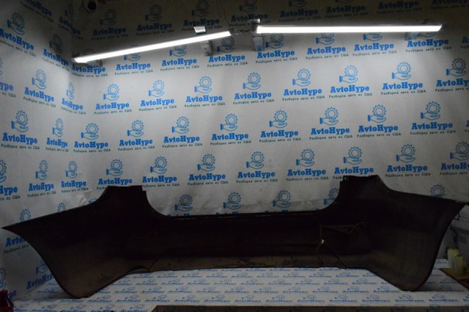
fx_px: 351
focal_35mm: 27
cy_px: 156
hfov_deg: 67.4
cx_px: 234
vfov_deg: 47.8
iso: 6400
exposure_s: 1/500
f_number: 11
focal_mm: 18
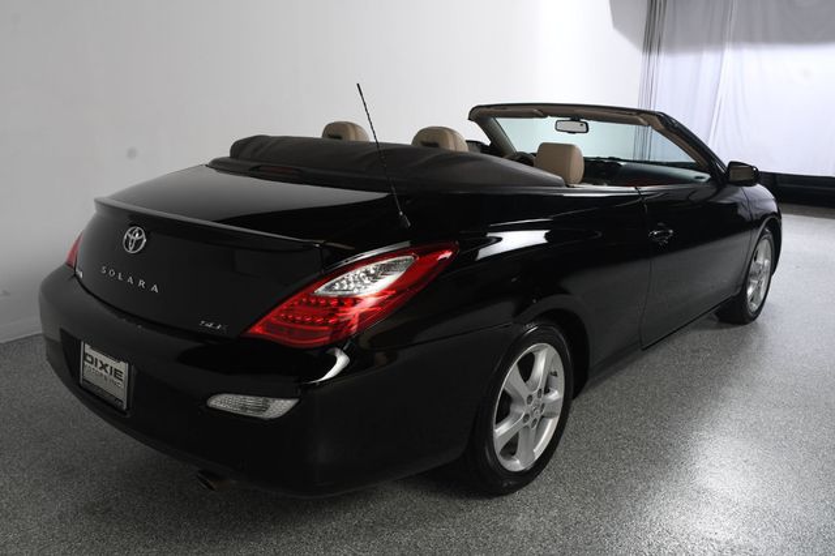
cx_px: 418
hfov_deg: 62.0
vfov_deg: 43.6
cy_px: 278
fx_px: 695
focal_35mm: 30
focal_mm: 20
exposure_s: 1/160
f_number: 10
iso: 100
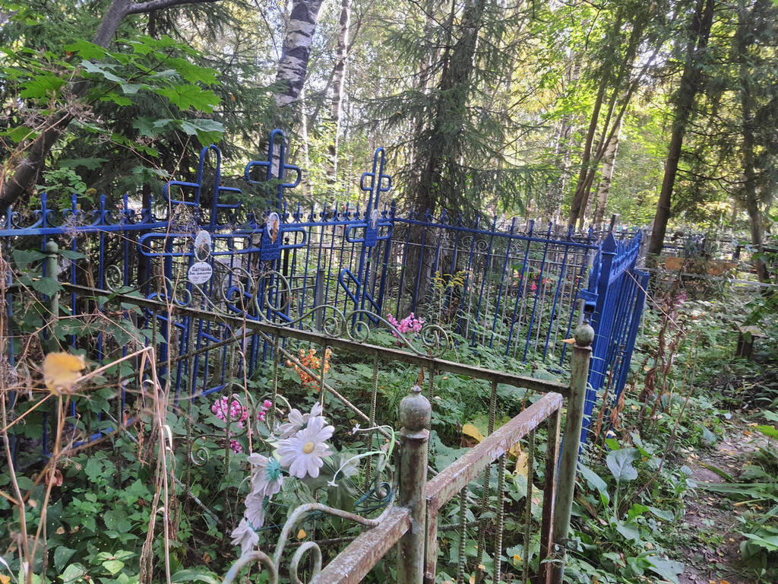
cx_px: 389
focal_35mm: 26
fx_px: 584
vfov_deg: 53.1
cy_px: 292
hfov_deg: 67.3
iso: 80
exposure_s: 1/100
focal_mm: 4.32
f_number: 1.7
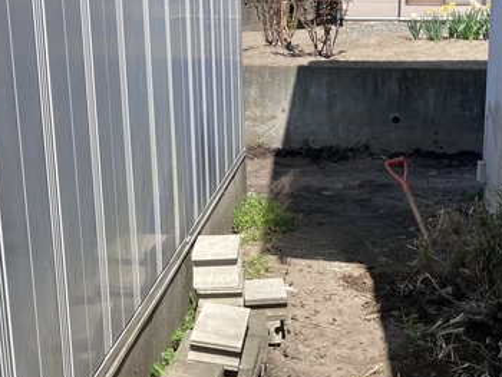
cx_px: 349
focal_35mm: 64
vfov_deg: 22.8
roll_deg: +0.4
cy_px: 278
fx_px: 929
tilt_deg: -17.4
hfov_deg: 30.0
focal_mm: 3.99
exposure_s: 1/1429
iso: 32
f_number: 1.8
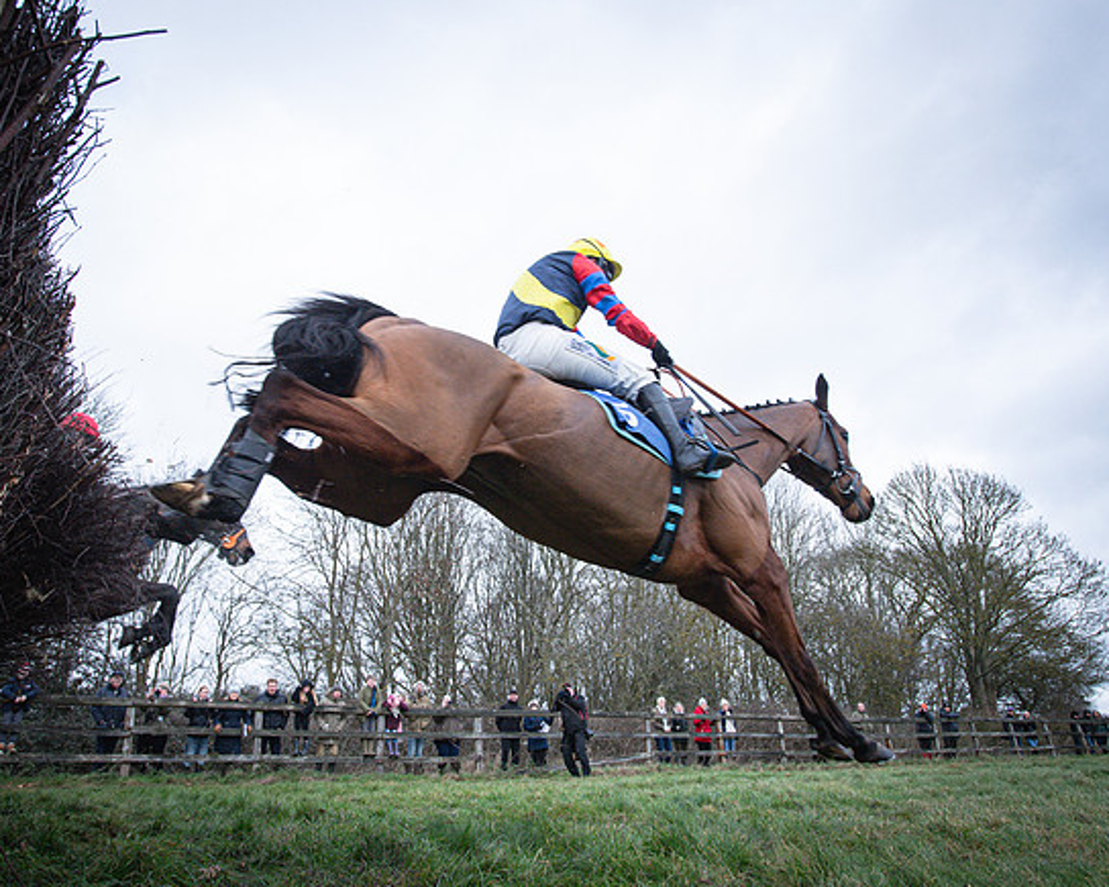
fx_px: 820
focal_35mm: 25
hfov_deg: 68.0
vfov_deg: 56.8
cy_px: 435
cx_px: 522
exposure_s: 1/1000
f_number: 7.1
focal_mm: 19
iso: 2000
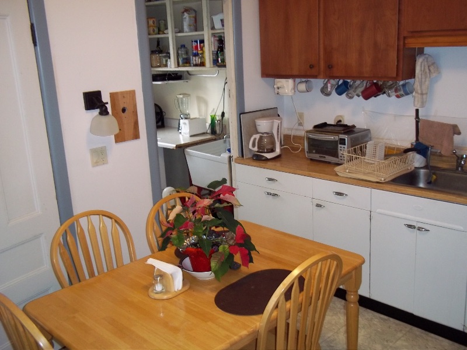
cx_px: 234
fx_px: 486
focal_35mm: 36
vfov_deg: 39.7
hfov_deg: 51.4
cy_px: 175
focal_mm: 6.5
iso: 160
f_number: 3.1
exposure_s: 1/30
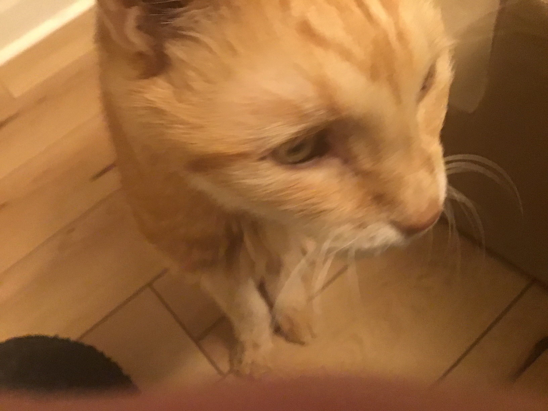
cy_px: 206
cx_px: 274
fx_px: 491
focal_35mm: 31
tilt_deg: -55.3
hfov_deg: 58.4
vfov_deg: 45.4
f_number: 2.4
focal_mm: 3.3
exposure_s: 1/15
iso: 250
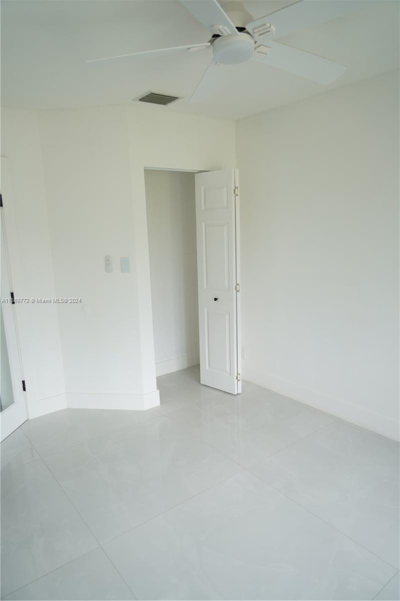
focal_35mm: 24
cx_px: 200
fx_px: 400
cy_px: 300
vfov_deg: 73.8
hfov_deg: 53.1
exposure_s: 1/40
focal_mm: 24
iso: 100
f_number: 4
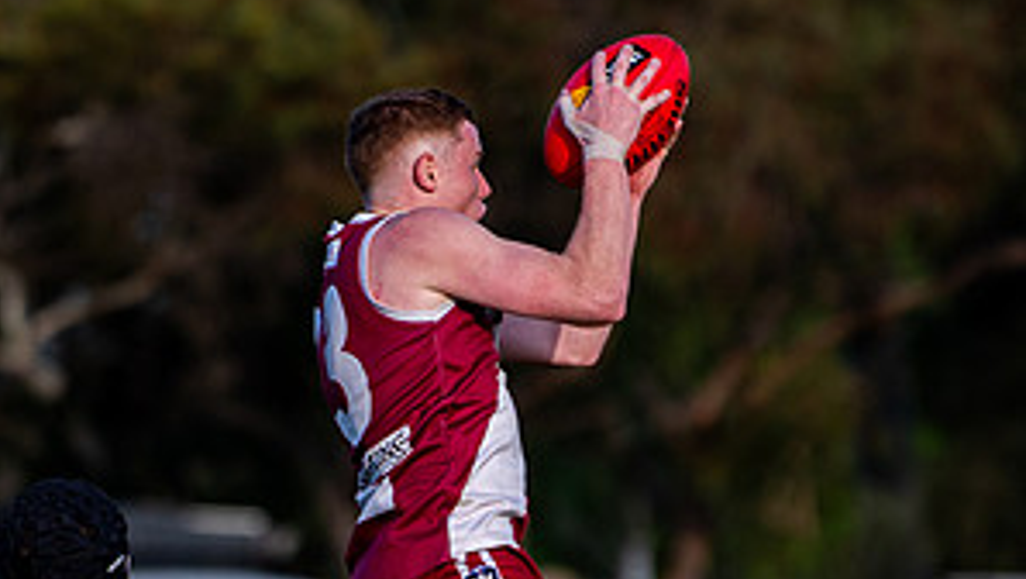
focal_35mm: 863
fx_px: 23491
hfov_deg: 2.5
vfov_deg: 1.4
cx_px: 403
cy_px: 612
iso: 140
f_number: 2.8
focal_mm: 200
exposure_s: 1/1600
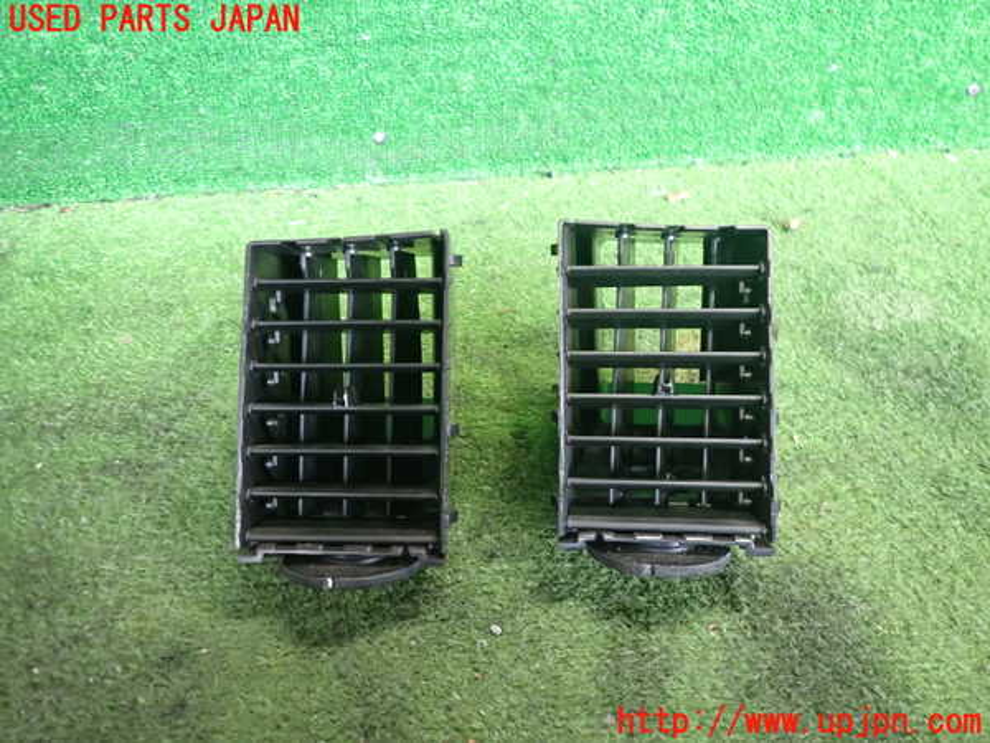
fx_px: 715
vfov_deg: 54.9
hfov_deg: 69.4
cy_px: 372
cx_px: 495
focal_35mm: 25
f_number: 2
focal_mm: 4.5
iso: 400
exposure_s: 1/30
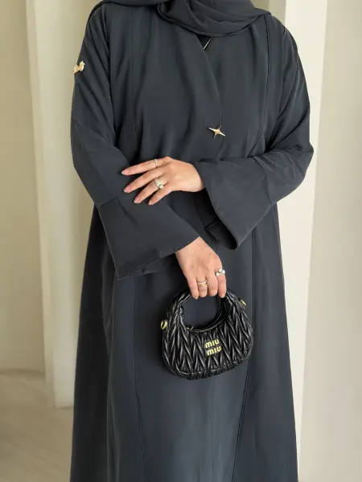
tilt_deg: -15.5
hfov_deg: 30.3
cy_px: 241
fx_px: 669
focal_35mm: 48
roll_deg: -0.4
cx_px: 181
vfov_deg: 39.7
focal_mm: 6.76
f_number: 1.78
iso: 160
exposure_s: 1/60
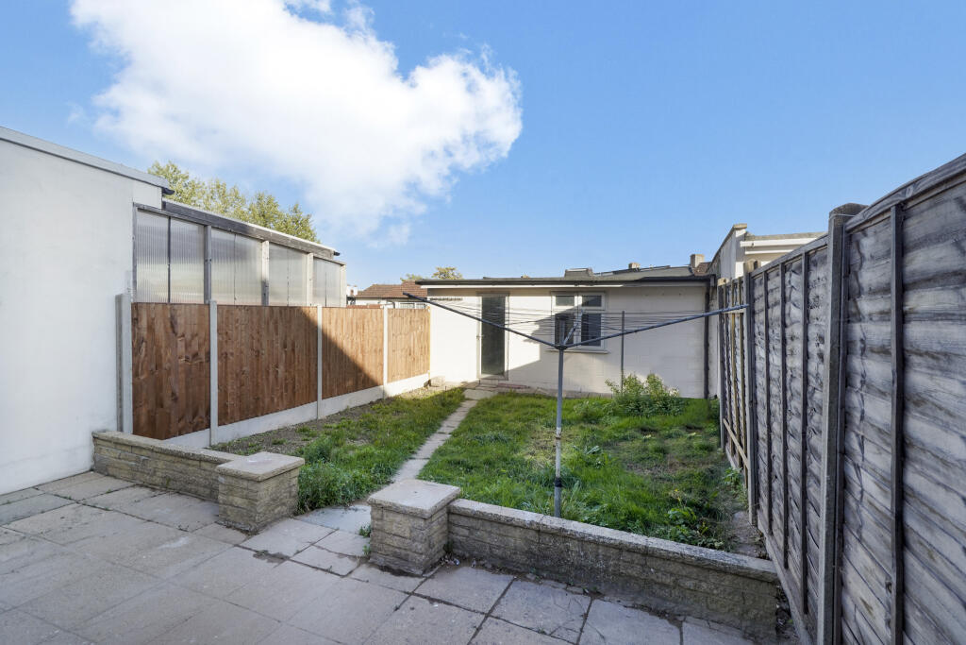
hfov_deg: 93.3
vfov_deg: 70.5
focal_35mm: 17
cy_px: 322
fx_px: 456
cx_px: 483
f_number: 13
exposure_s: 1/250
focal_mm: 17
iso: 500
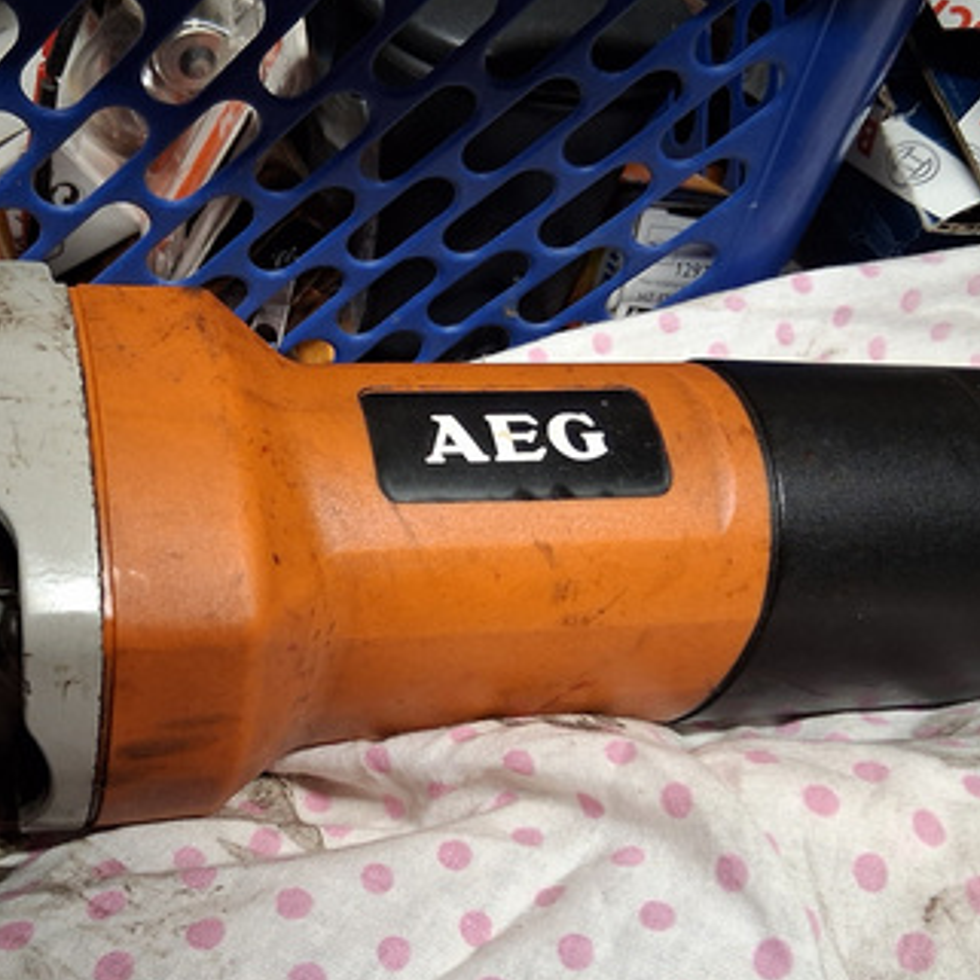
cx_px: 324
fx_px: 1377
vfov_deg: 39.0
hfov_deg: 38.7
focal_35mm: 43
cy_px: 601
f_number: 1.8
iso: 320
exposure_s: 1/50
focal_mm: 3.98
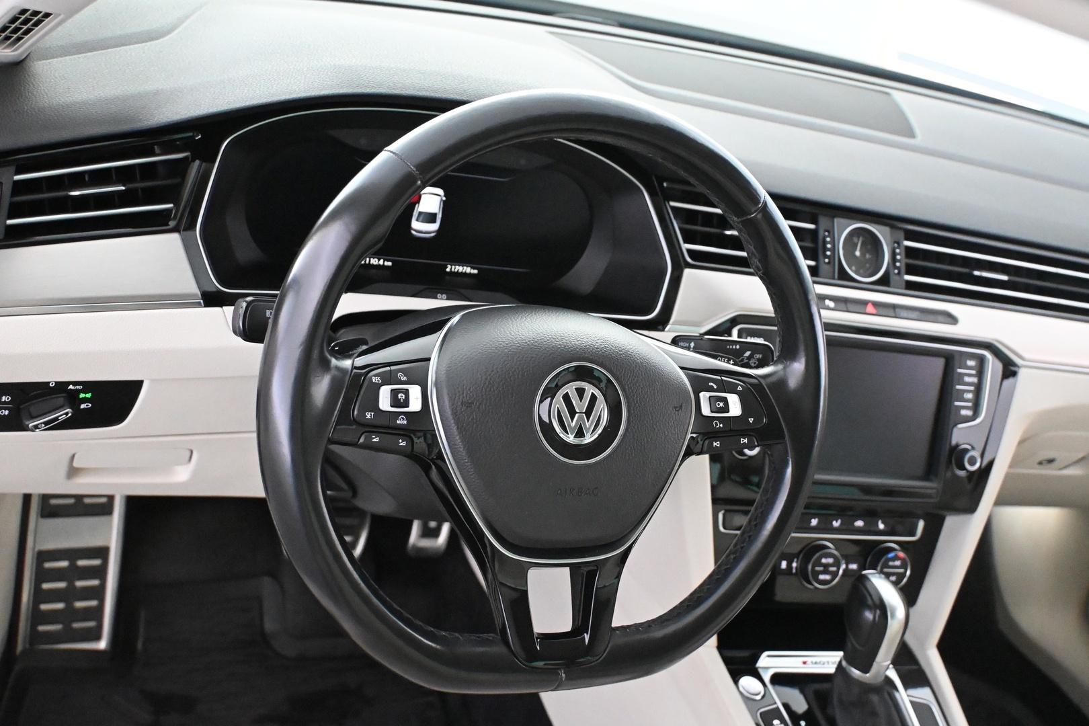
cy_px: 363
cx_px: 544
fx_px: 1270
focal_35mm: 42
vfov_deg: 31.9
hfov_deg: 46.4
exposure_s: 1/60
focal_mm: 28
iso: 10000
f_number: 4.5
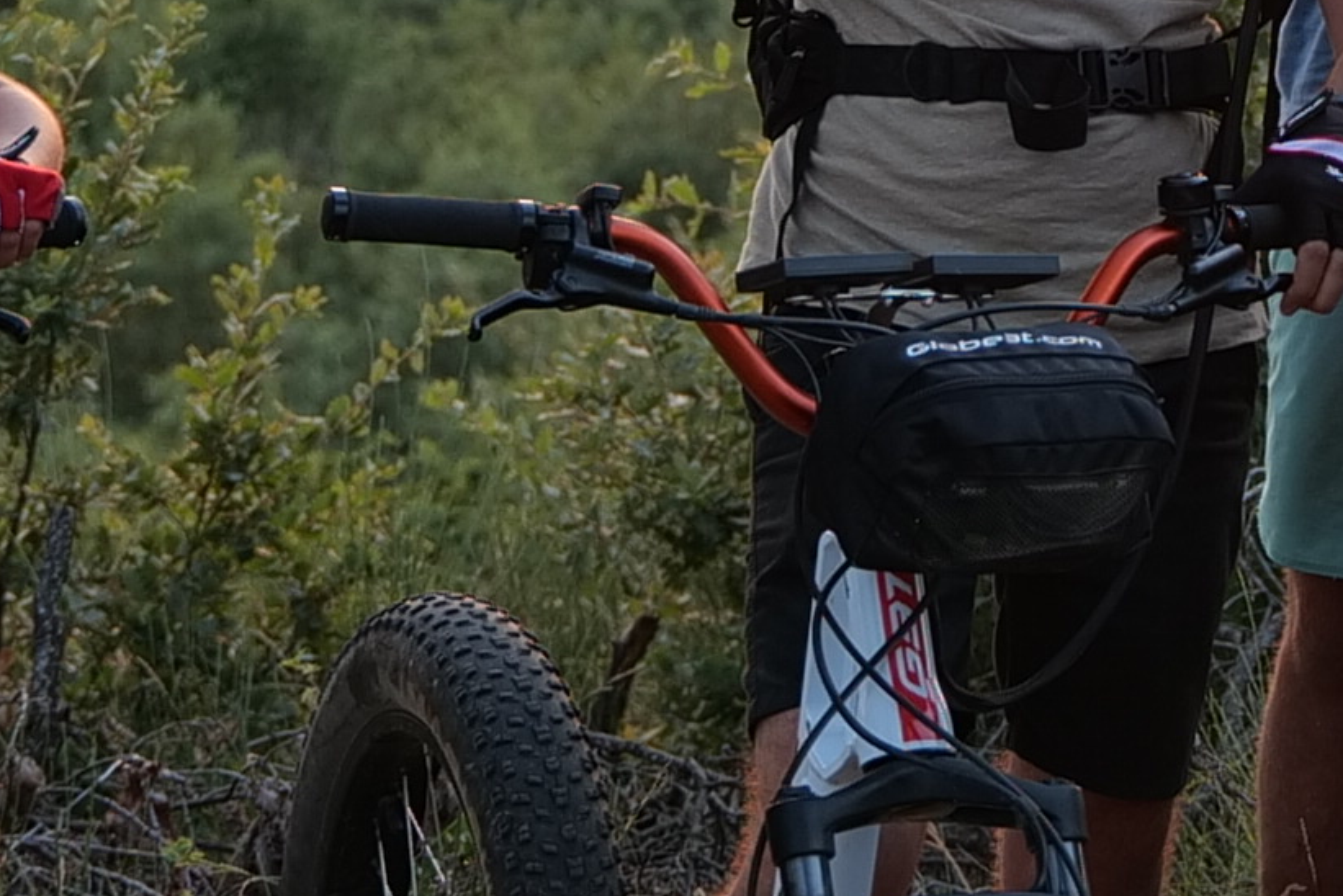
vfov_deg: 5.1
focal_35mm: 263
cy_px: -925
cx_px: 1870
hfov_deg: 7.7
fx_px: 9814
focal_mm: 36
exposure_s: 1/50
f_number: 2.8
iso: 250
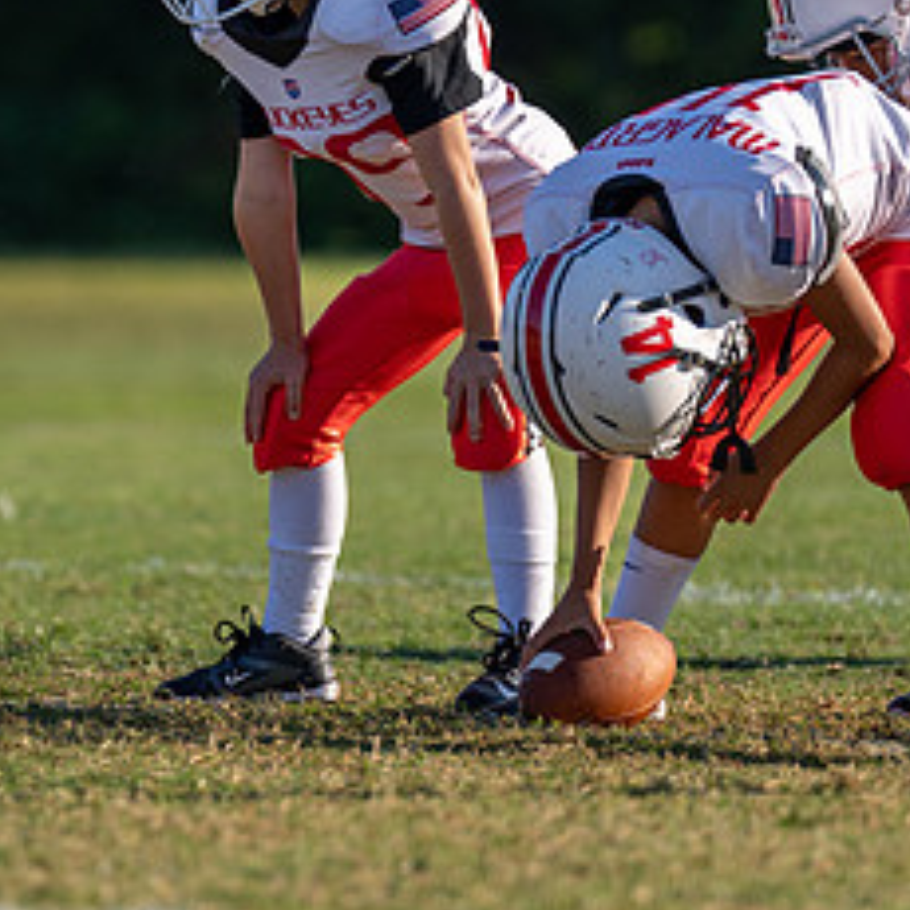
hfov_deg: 2.7
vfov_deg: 2.7
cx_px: 206
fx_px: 19481
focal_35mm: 655
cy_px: 296
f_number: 2.8
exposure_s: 1/1600
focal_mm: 200
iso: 100
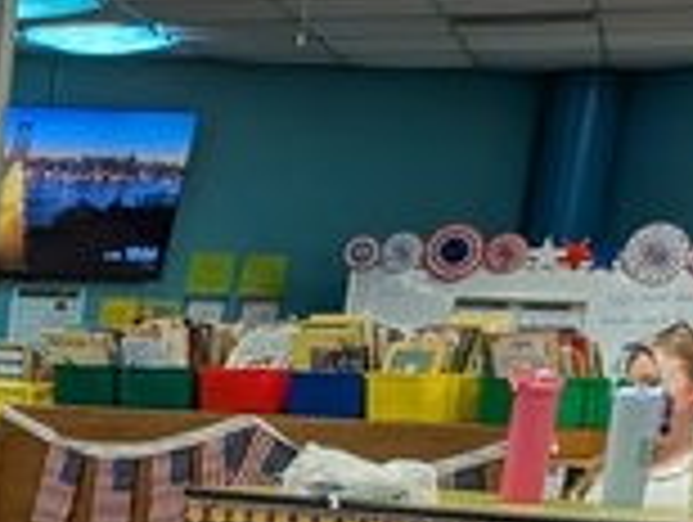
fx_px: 3208
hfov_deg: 9.7
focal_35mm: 160
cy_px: 1033
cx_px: -1328
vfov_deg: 8.8
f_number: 1.68
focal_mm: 6.9
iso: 52
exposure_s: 1/60
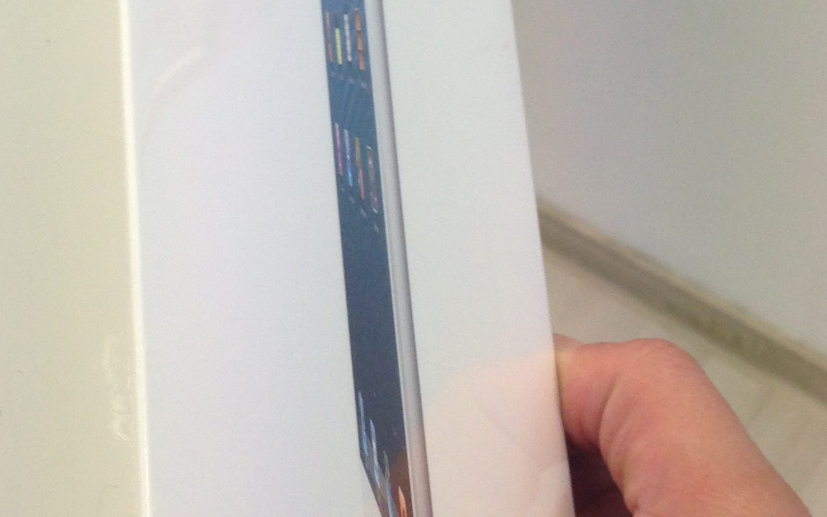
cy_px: 8
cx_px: 212
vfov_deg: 14.6
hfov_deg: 23.3
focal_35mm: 88
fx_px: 1984
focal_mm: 4.13
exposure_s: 1/60
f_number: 2.4
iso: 64
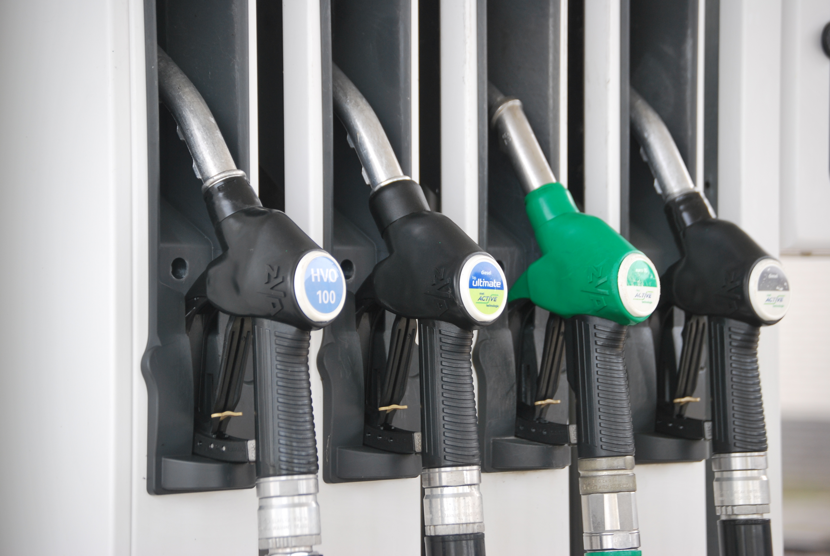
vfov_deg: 11.5
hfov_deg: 17.0
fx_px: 2770
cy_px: 278
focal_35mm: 120
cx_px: 415
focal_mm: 80
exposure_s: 1/160
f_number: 4.5
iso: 200
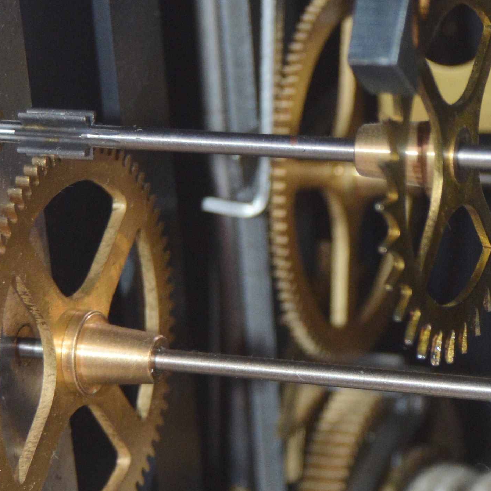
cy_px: 434
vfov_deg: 10.1
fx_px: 2776
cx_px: 253
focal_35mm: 173
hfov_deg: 10.1
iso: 560
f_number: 4.5
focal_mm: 32
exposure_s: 1/60
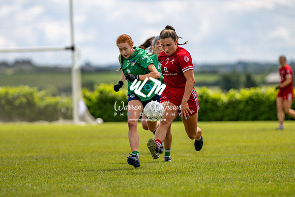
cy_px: 105
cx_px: 142
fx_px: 2855
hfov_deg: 5.9
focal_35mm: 348
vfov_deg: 3.9
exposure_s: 1/6400
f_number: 2.8
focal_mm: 240
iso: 110
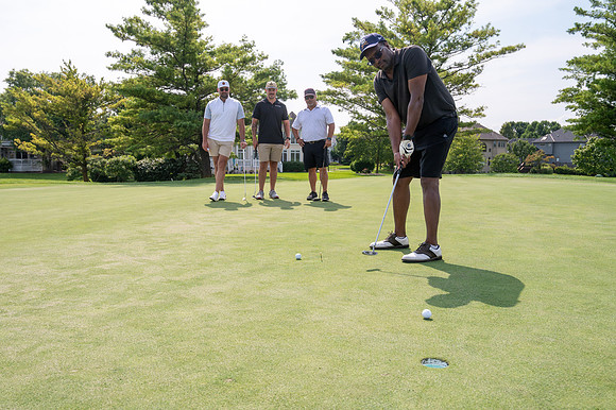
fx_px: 566
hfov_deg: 57.1
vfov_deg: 39.8
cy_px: 225
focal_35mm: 33
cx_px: 308
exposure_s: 1/1600
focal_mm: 30
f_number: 6.3
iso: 250
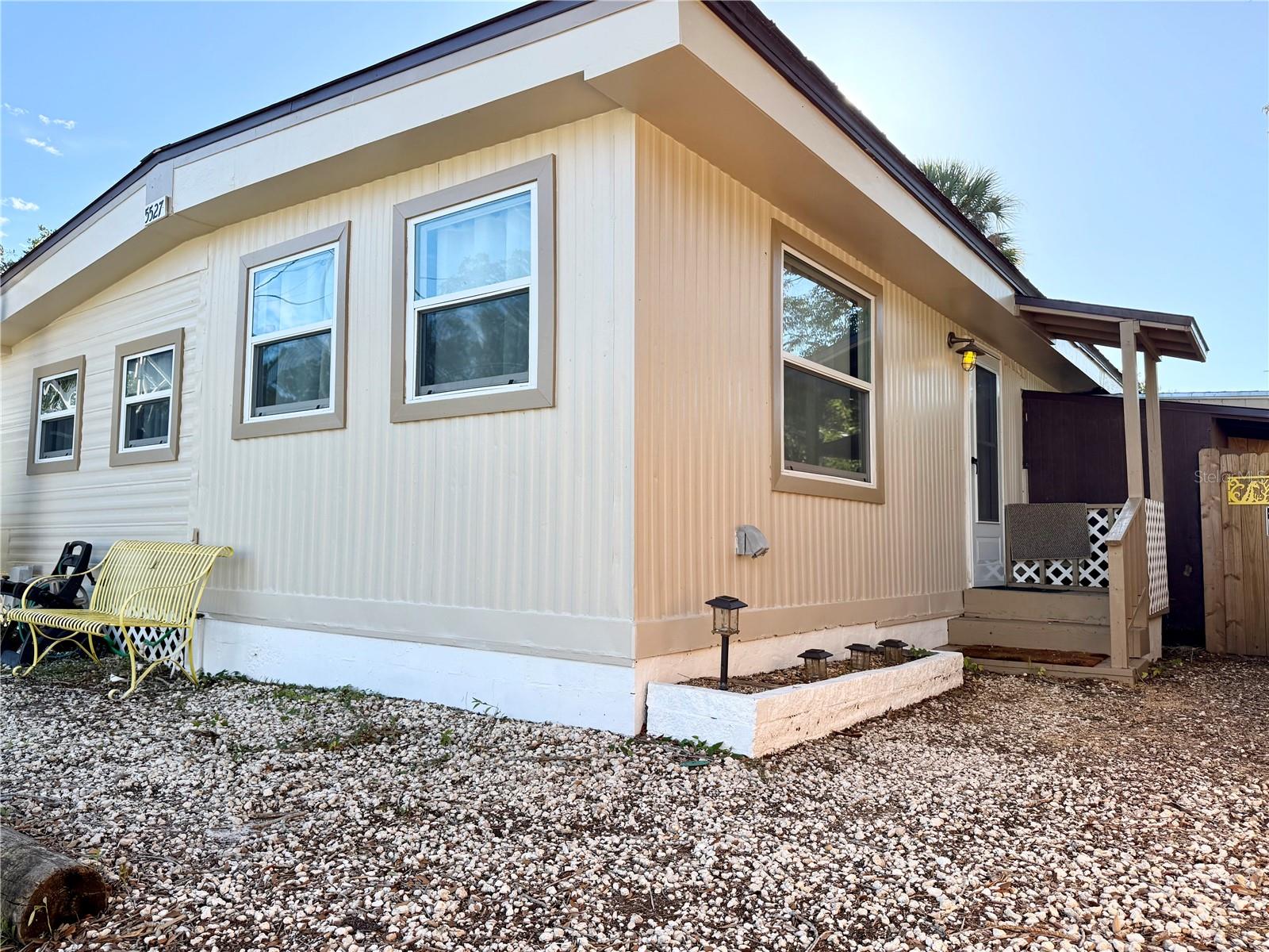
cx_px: 634
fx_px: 880
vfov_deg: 56.8
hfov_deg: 71.6
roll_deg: -0.7
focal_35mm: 24
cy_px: 476
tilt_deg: +4.7
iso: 100
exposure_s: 1/1437
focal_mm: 6.76
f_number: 1.78
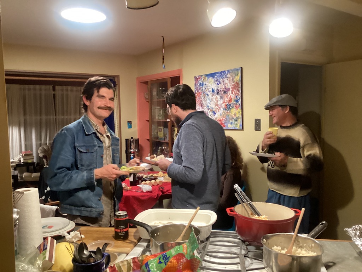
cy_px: 136
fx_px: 324
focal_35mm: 31
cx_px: 181
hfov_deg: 58.4
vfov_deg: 45.4
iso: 500
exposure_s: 1/30
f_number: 2.4
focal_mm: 3.3
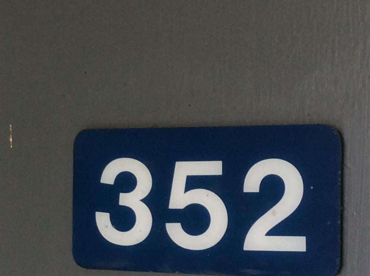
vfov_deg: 15.0
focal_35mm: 98
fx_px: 1046
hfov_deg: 20.1
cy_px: 196
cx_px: 187
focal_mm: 3.3
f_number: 2.4
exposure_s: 1/24
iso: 50
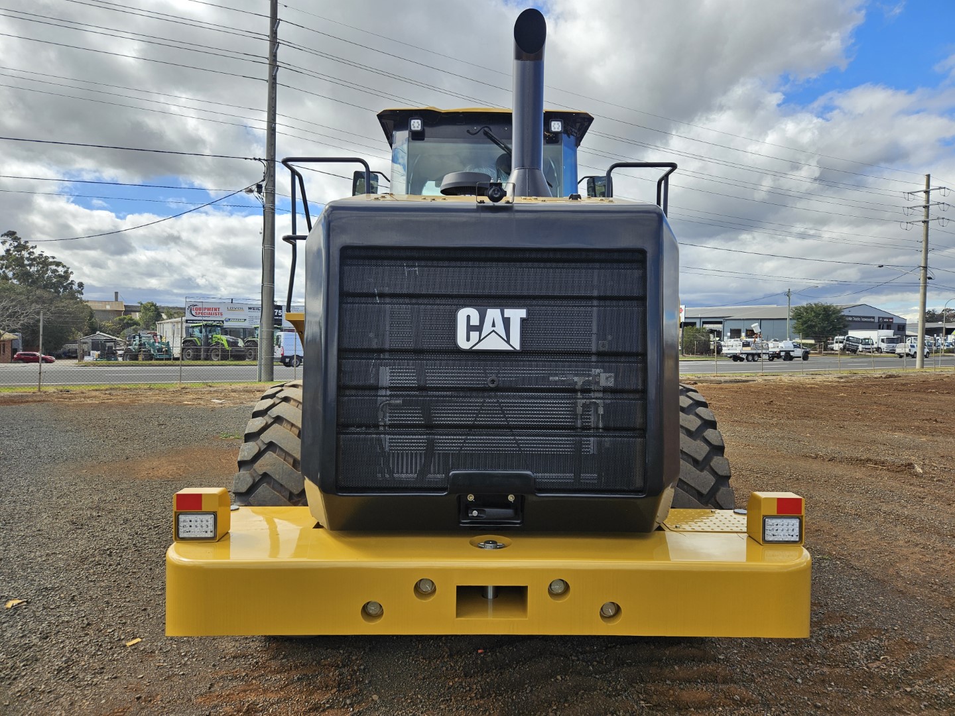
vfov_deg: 58.9
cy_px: 358
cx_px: 478
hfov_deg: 73.9
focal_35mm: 23
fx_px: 635
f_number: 1.8
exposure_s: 1/1663
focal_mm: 5.4
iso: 32
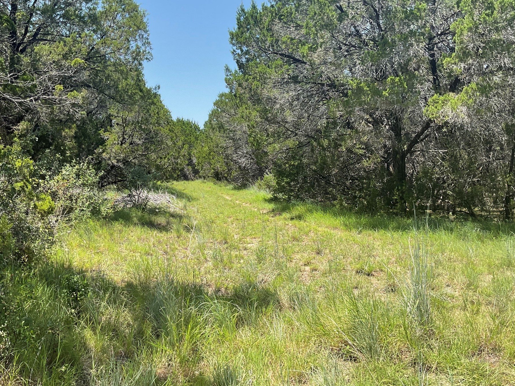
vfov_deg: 42.9
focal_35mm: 33
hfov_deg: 55.3
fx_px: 491
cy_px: 196
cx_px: 272
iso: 16
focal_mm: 3
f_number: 1.8
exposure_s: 1/781
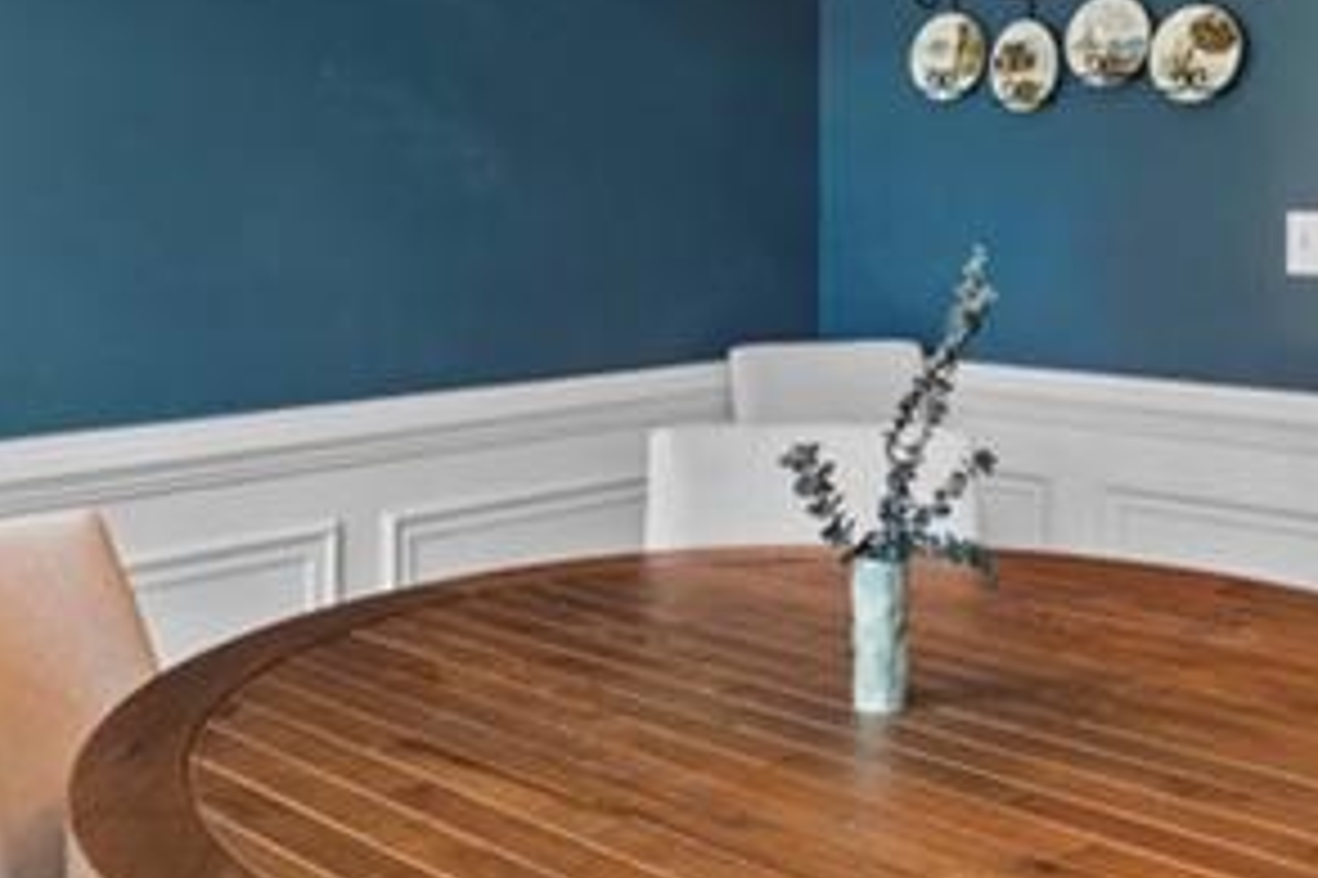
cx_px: 711
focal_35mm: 49
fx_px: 1793
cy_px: 137
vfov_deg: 26.8
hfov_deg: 40.3
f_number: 7.1
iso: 320
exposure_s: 1/3
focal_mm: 14
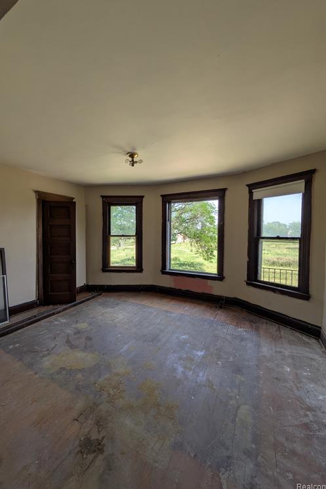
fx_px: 204
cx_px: 147
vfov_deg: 100.4
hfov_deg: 77.1
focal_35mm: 15
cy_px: 241
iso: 50
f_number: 2.2
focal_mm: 1.83
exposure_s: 1/329
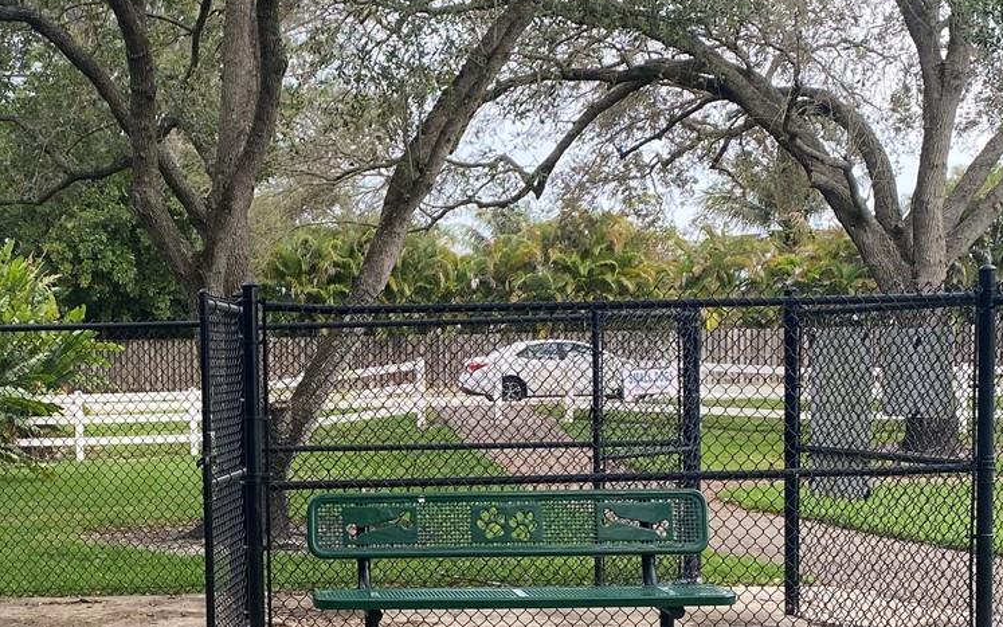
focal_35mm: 59
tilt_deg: -3.0
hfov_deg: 33.6
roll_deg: +1.5
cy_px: 508
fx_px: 1613
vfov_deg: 21.7
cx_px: 212
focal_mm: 4.25
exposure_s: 1/401
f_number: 1.8
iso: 32
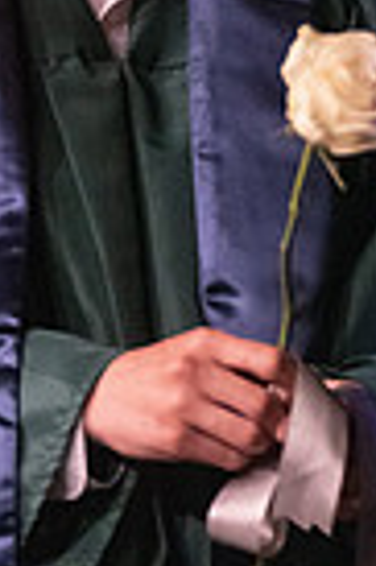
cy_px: -140
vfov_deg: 5.2
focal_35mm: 395
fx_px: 6204
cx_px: 37
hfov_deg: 3.5
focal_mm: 120
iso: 16000
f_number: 2.8
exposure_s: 1/1000
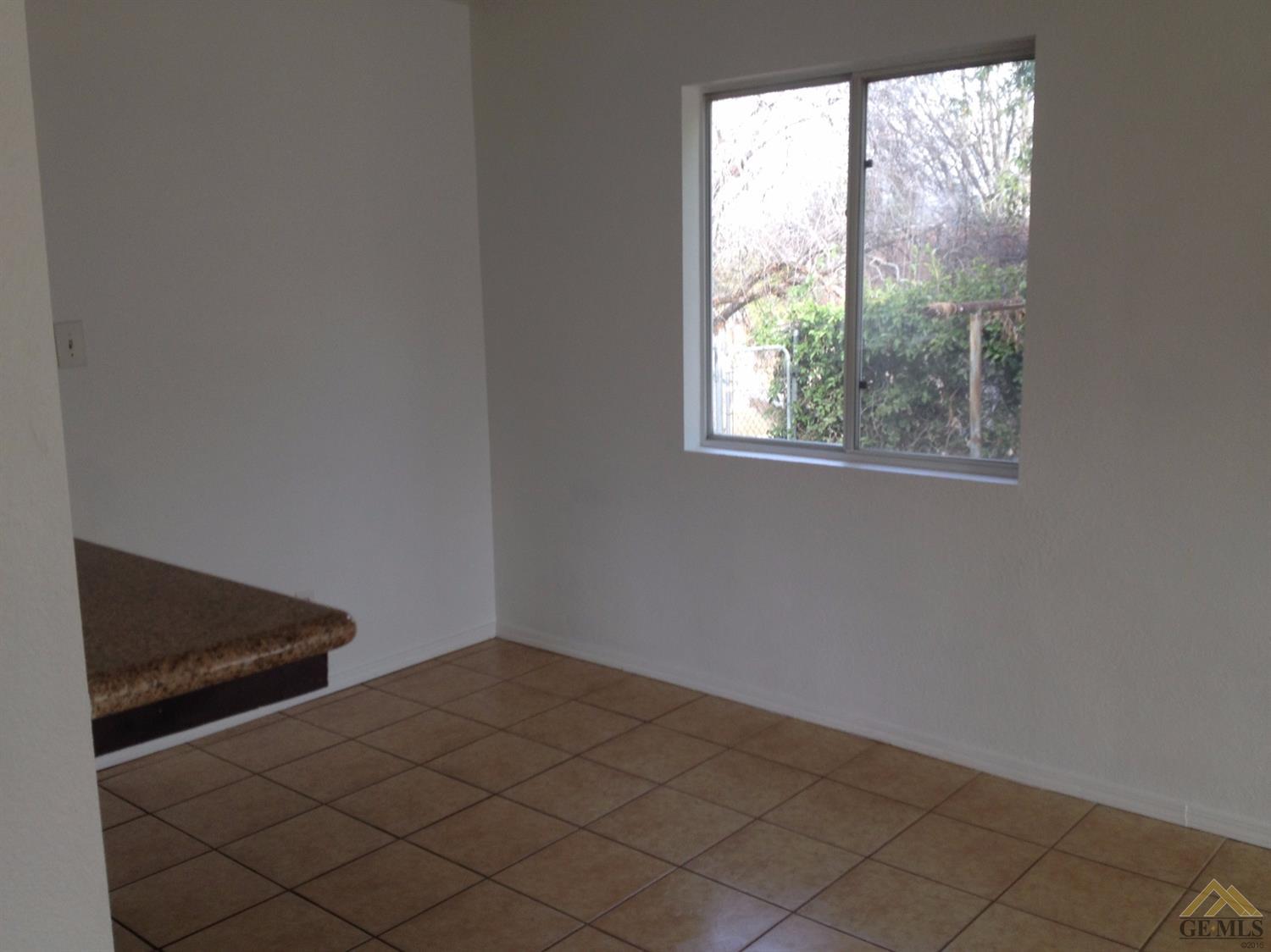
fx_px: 1285
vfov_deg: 40.7
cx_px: 636
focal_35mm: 35
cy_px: 476
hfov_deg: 52.6
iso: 50
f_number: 2.4
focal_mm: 4.28
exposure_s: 1/117
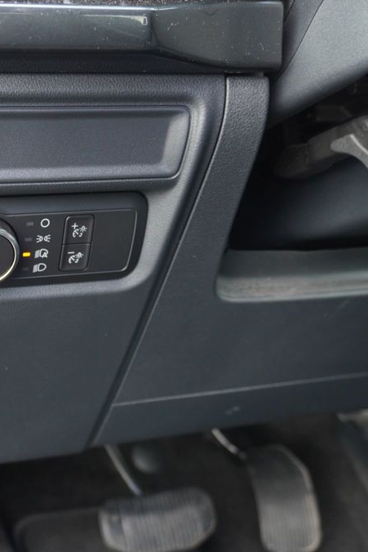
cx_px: 2
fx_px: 766
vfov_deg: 39.6
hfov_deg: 25.7
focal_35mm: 50
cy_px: 278
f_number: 4
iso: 500
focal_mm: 22
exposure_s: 1/60
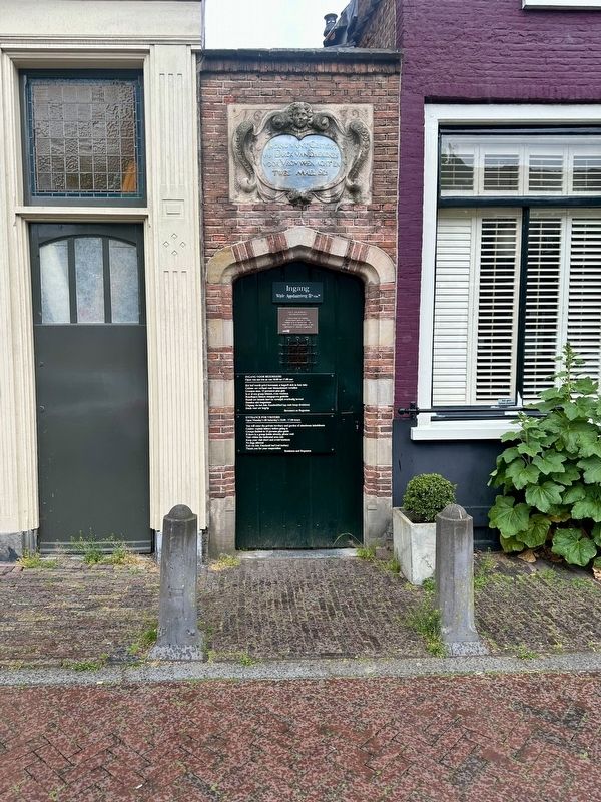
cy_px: 401
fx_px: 556
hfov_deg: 56.8
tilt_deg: -3.6
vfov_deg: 71.6
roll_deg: +1.5
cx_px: 300
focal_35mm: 24
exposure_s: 1/133
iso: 64
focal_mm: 6.86
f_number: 1.78
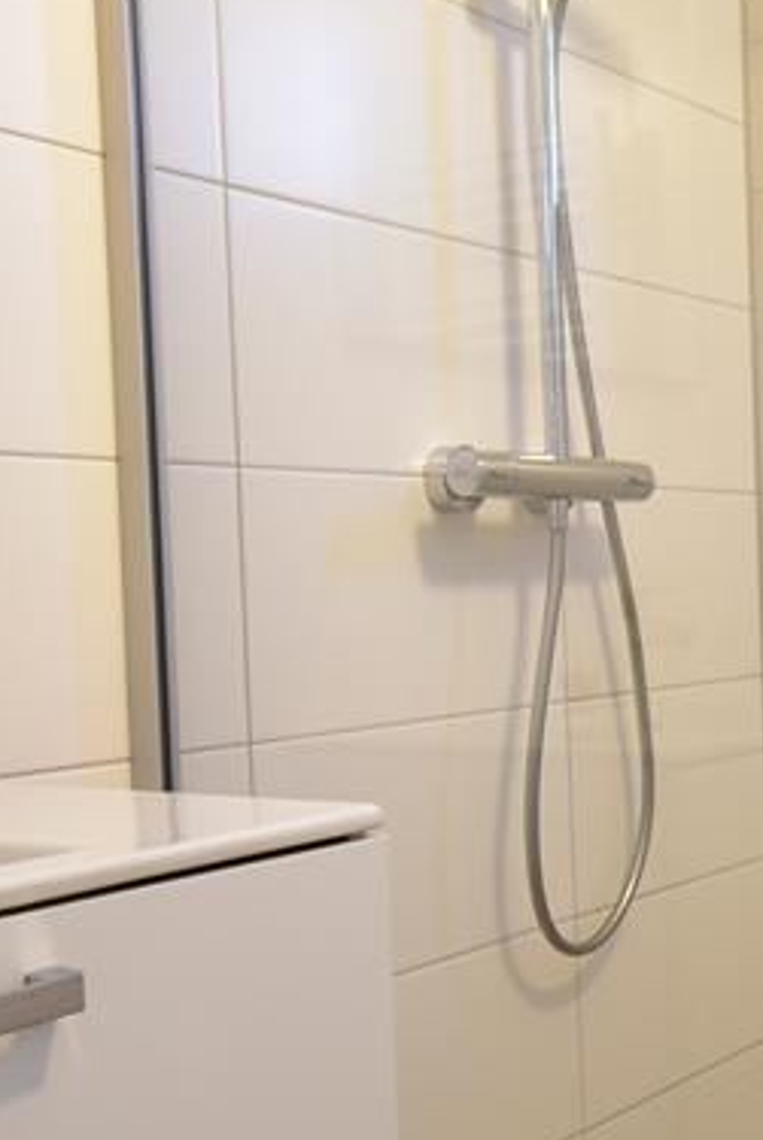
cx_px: 863
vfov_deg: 41.0
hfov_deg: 25.8
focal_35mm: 48
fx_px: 1522
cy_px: 635
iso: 100
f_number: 4.5
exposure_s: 1/3
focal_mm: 10
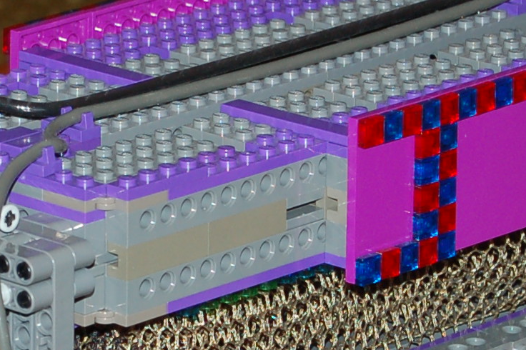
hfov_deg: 6.1
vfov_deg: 4.1
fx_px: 4922
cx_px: 64
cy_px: 223
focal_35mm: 337
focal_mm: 55
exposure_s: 1/60
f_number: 5.6
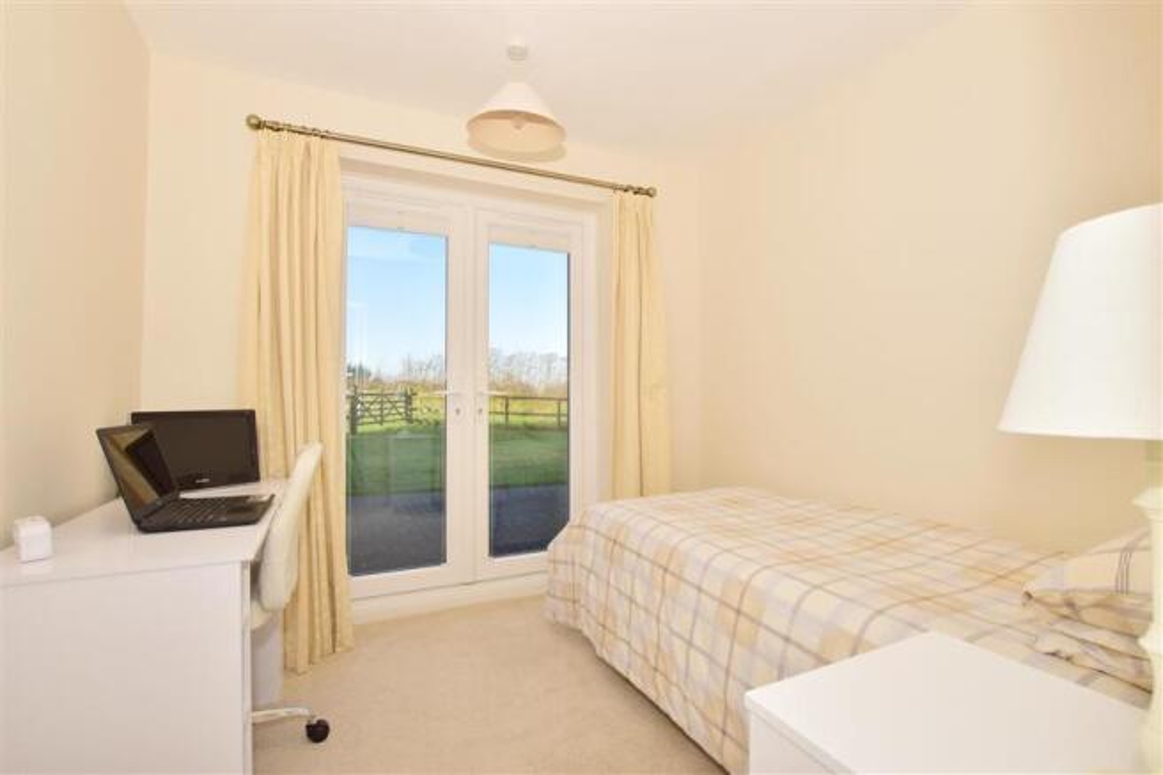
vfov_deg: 77.3
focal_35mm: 15
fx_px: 484
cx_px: 582
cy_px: 388
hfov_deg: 100.4
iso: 400
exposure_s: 1/200
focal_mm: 10
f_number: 16
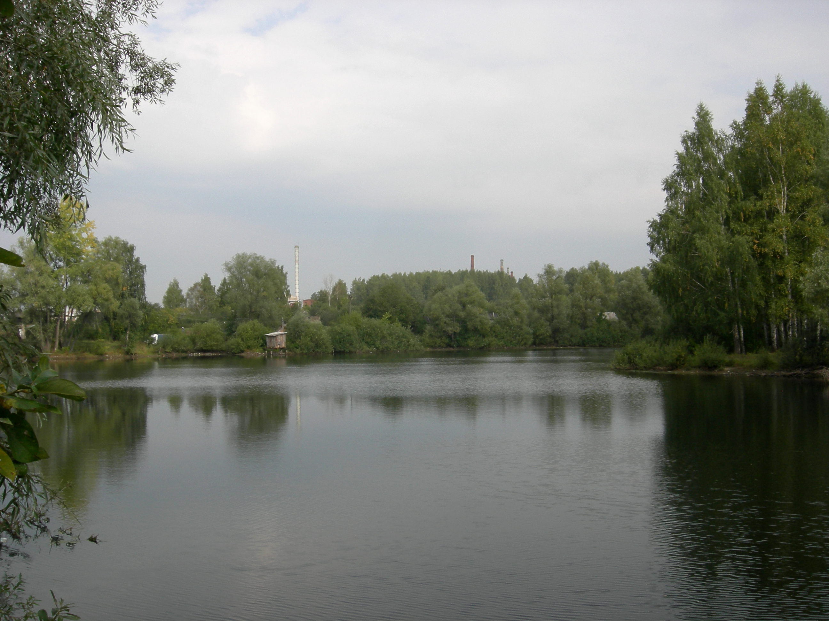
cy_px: 310
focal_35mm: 36
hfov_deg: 51.4
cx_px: 414
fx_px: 862
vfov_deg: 39.7
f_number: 6.8
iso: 64
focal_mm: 7.5
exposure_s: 1/238
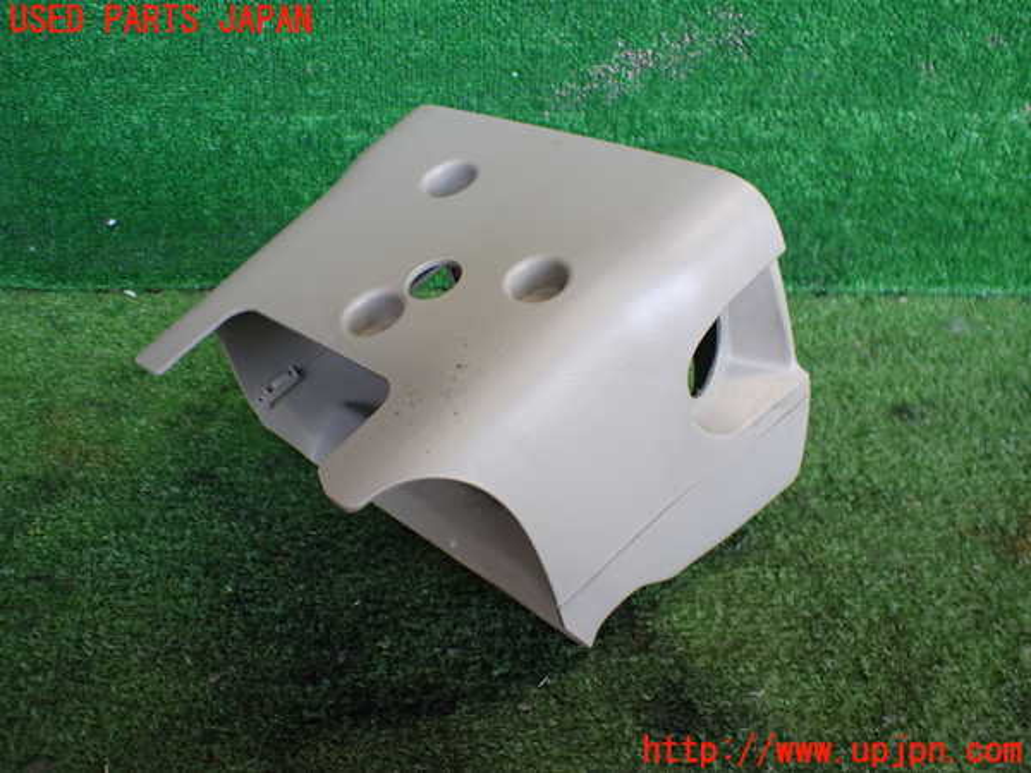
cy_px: 386
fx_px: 894
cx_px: 516
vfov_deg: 46.8
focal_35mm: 30
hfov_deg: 60.0
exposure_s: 1/125
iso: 400
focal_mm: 5.4
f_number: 2.3
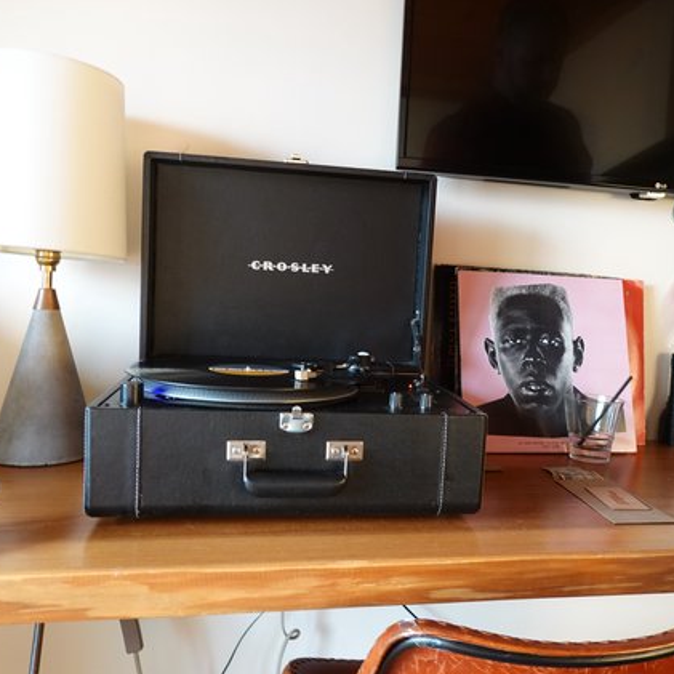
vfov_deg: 52.5
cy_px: 338
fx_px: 683
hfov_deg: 52.3
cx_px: 386
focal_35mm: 31
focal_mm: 9
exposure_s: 1/30
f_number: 2.8
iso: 500
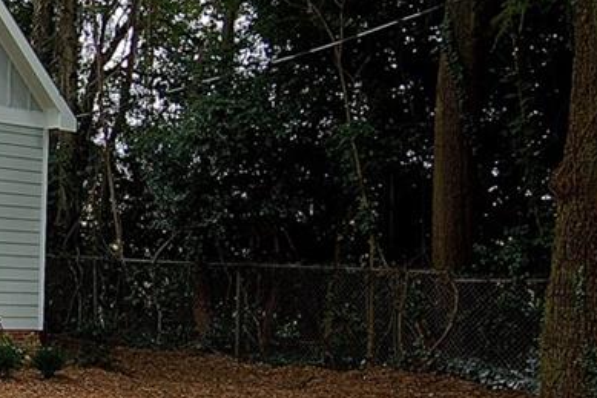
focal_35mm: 71
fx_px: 1177
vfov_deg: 19.2
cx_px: -117
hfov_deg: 25.6
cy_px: 167
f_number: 6.3
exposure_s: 1/160
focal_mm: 18
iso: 200
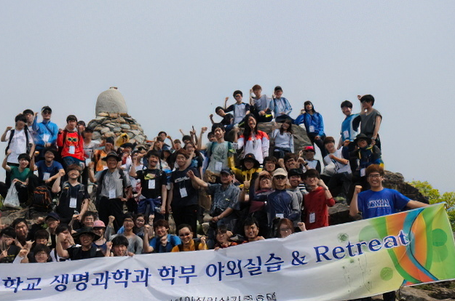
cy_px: 161
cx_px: 191
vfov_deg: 23.3
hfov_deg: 34.5
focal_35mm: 58
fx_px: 732
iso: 200
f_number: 3.5
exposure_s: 1/4000
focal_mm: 26
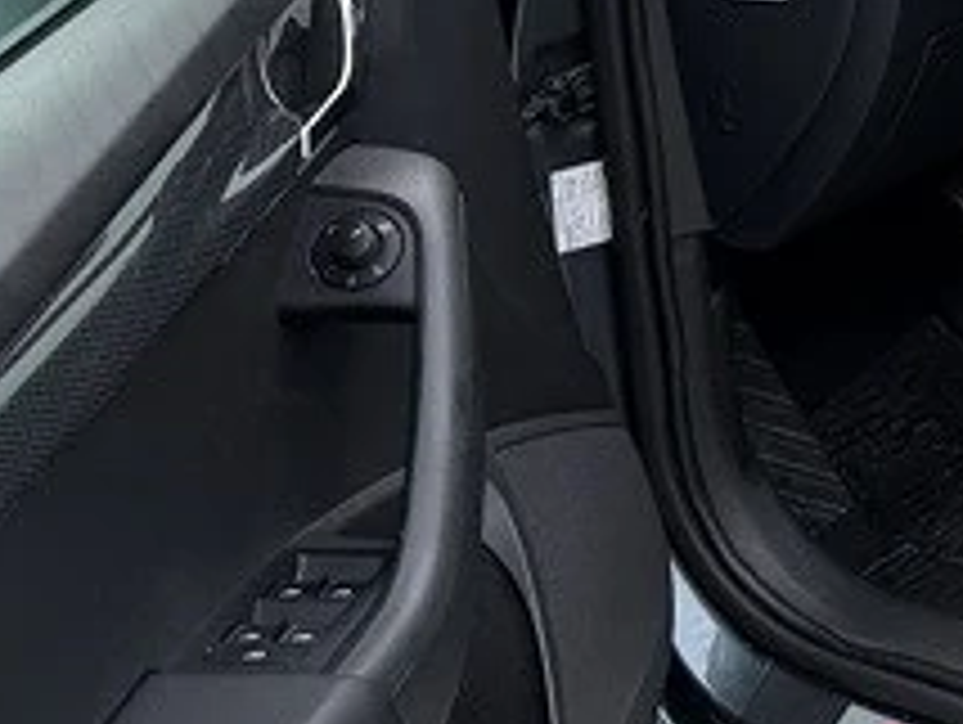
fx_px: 3119
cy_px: -85
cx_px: 1876
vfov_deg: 13.0
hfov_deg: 14.7
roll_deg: +1.0
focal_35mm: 112
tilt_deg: -21.4
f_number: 1.78
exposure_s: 1/772
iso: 80
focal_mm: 6.76
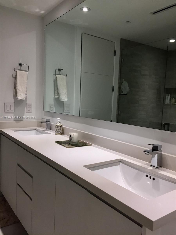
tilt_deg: -3.5
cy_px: 118
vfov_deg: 61.7
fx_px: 197
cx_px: 88
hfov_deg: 48.2
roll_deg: -1.4
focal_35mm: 29
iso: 32
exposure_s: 1/30
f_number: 2.2
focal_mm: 4.15
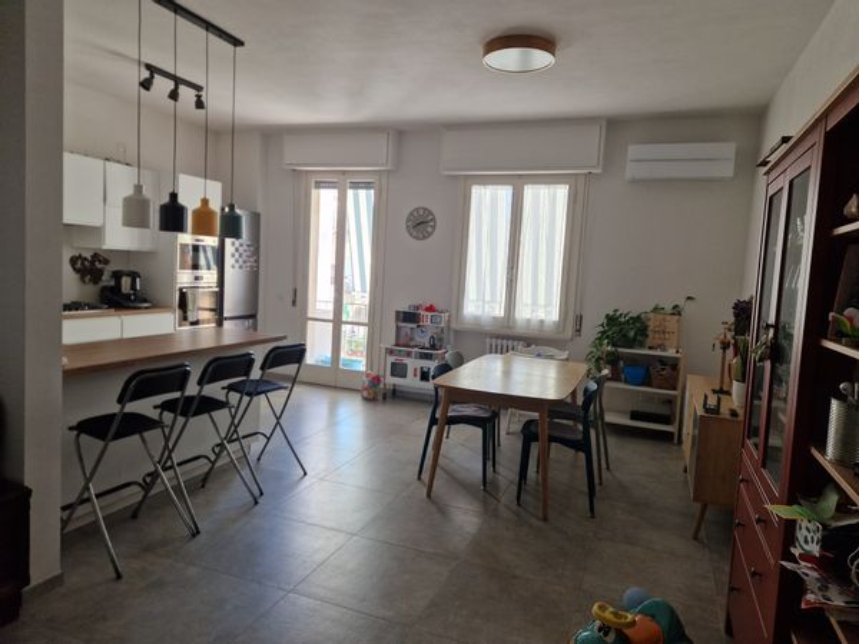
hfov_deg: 73.9
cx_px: 430
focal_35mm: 23
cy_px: 322
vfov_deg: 58.9
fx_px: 571
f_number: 1.8
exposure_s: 1/180
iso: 160
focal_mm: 5.4
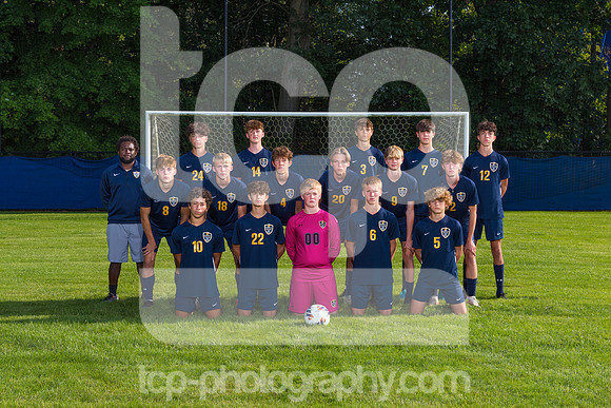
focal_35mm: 62
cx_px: 310
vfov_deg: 21.8
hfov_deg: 32.1
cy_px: 205
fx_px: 1061
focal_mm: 55
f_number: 7.1
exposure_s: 1/250
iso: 100
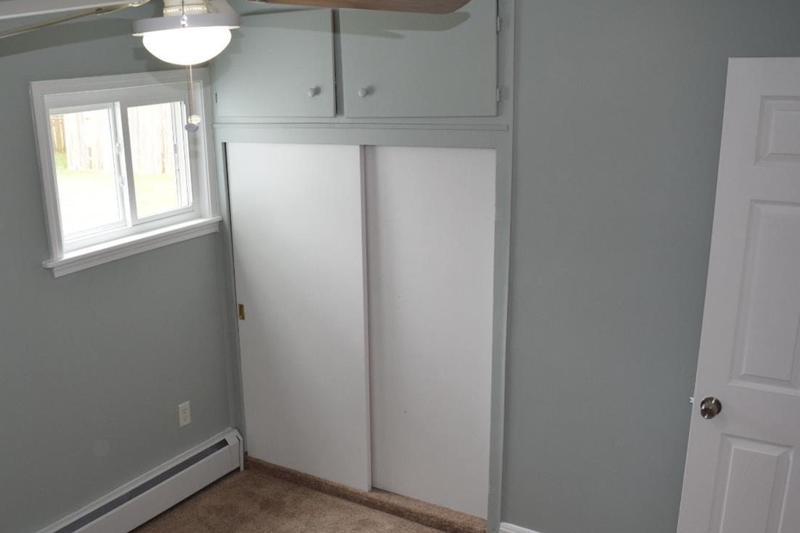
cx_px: 266
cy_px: 338
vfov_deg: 35.7
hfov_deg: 50.9
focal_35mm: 37
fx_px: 822
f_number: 5.6
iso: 800
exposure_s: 1/125
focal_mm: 18
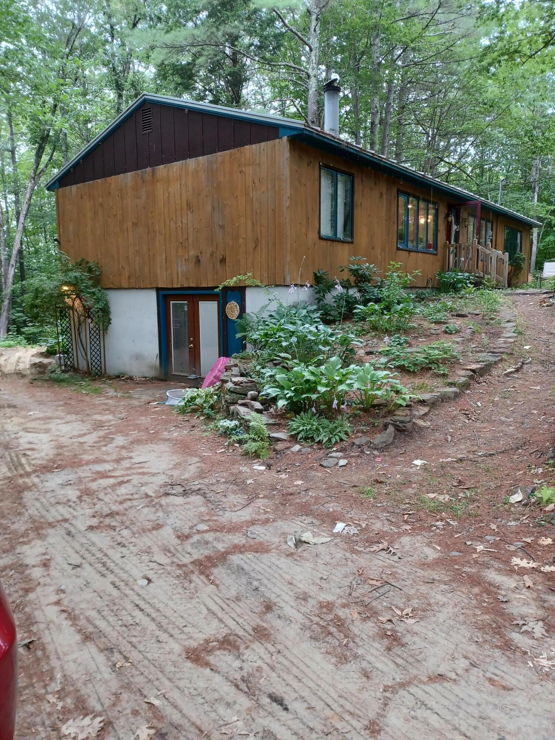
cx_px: 278
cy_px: 370
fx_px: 534
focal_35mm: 25
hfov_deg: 54.9
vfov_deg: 69.4
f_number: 1.8
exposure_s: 1/60
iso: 320
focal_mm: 4.6
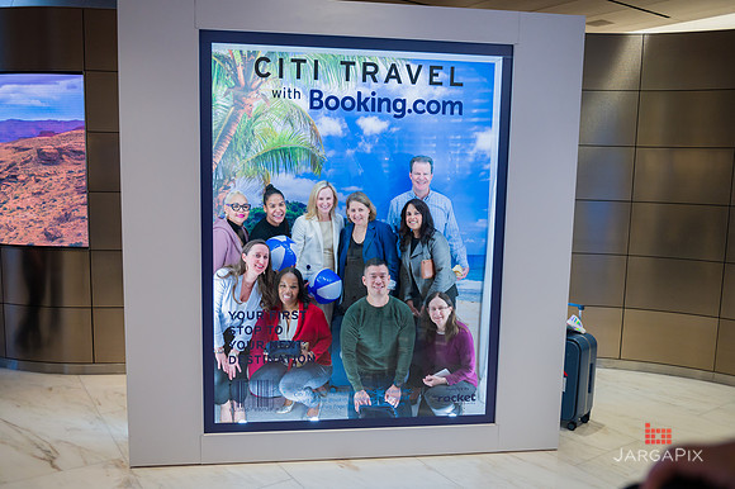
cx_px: 368
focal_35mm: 31
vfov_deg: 42.3
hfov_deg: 60.3
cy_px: 244
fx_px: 633
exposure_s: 1/500
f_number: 3.2
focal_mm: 31
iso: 1250
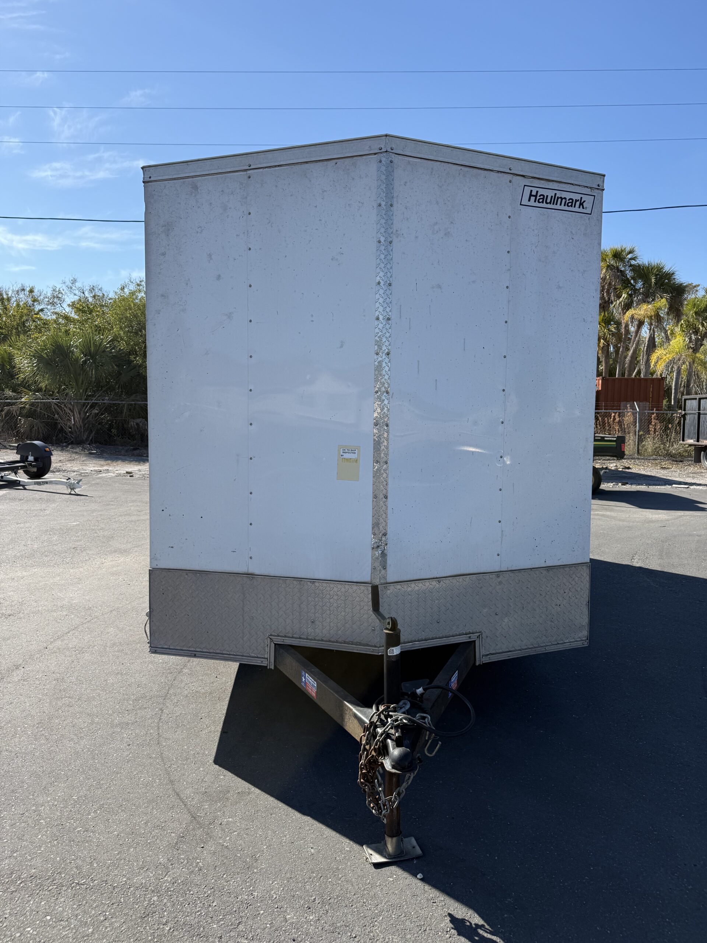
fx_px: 654
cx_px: 354
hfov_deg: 56.8
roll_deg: -1.6
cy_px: 472
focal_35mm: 24
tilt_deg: -4.9
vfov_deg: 71.6
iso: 80
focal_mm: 6.76
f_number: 1.78
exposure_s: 1/3584
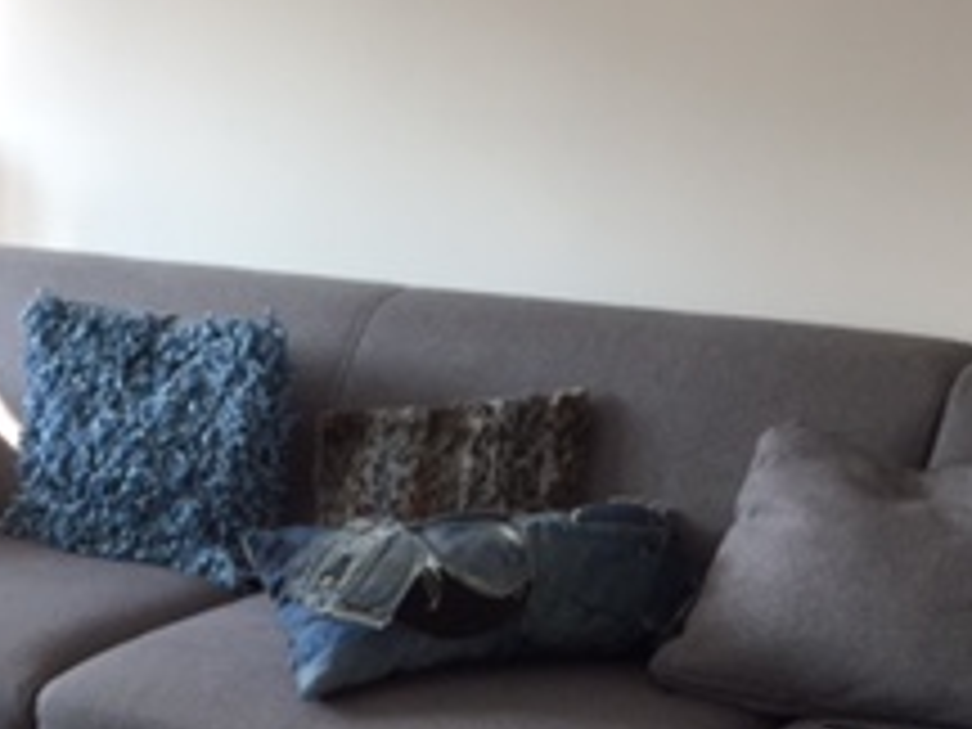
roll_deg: +1.3
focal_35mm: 86
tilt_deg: -26.3
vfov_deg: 16.1
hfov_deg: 21.6
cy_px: 1008
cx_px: -90
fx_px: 2415
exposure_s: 1/120
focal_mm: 4.15
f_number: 2.2
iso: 50
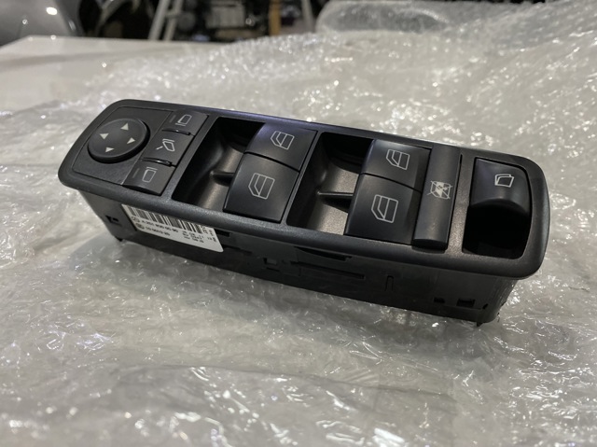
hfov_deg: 67.3
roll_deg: -3.8
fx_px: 448
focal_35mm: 26
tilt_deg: -26.3
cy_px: 224
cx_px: 298
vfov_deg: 53.0
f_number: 1.8
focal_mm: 4.25
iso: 400
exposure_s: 1/50
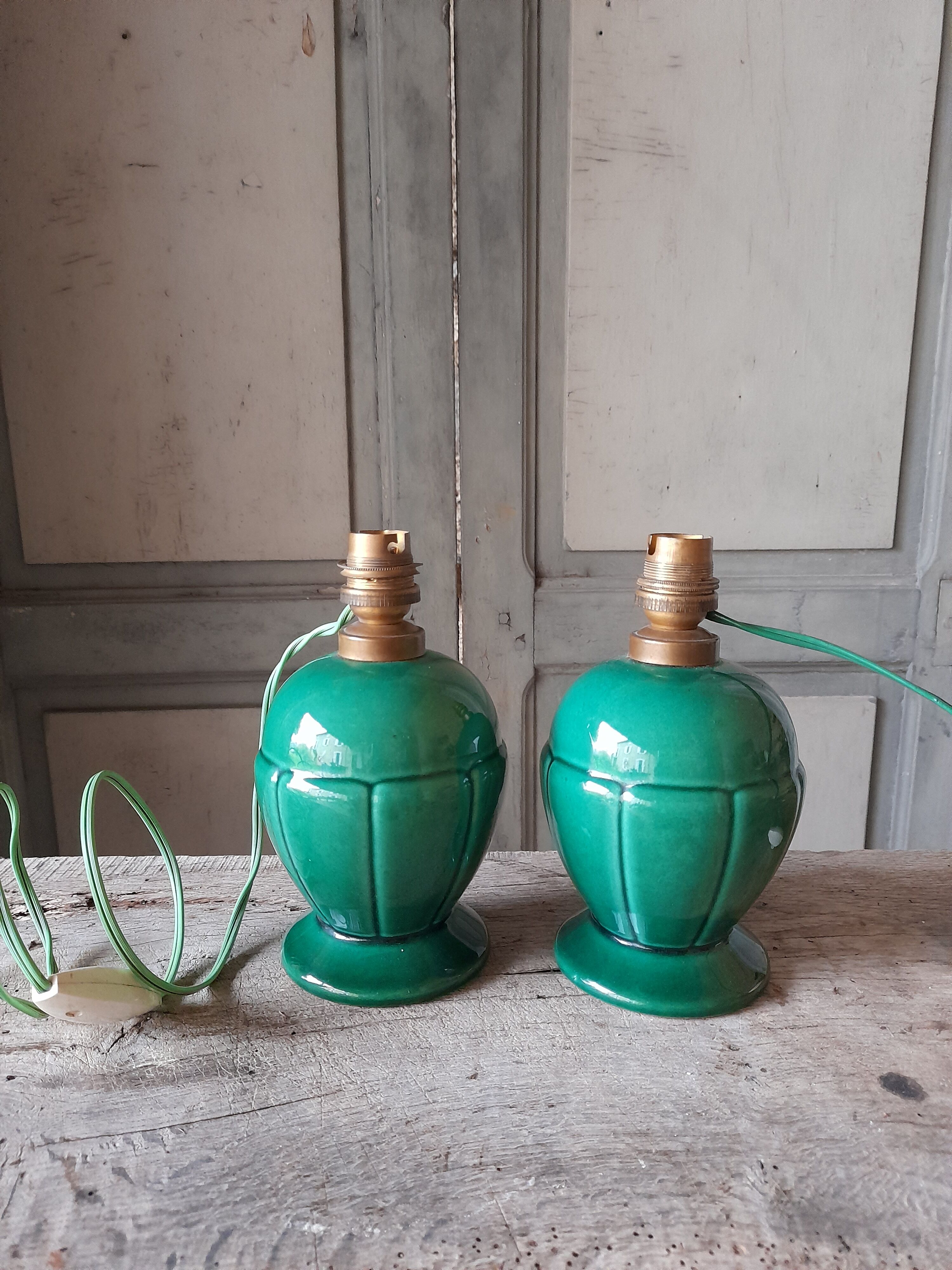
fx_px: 917
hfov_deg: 54.9
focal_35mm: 25
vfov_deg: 69.4
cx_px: 476
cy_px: 635
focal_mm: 4.6
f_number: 2
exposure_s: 1/25
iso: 500
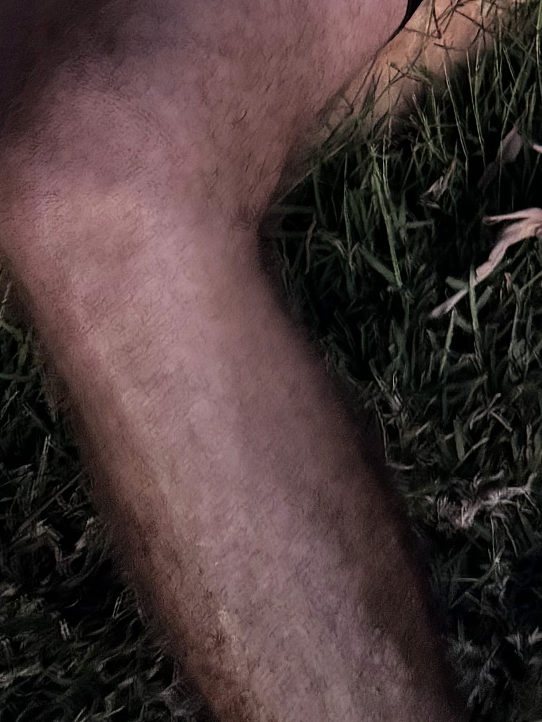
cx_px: 418
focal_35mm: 91
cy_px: -499
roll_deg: +1.8
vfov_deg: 18.0
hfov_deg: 16.1
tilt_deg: -29.6
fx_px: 1899
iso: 1600
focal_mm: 6.76
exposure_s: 1/25
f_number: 1.78
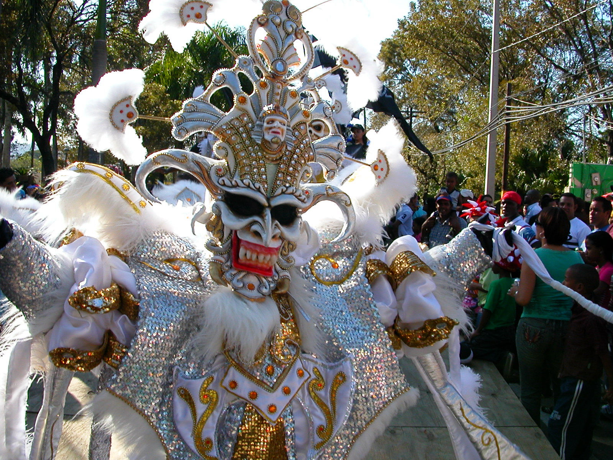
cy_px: 230
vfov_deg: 38.7
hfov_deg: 50.1
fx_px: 655
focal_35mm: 37
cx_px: 306
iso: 100
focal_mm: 5.6
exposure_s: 1/283
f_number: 4.5
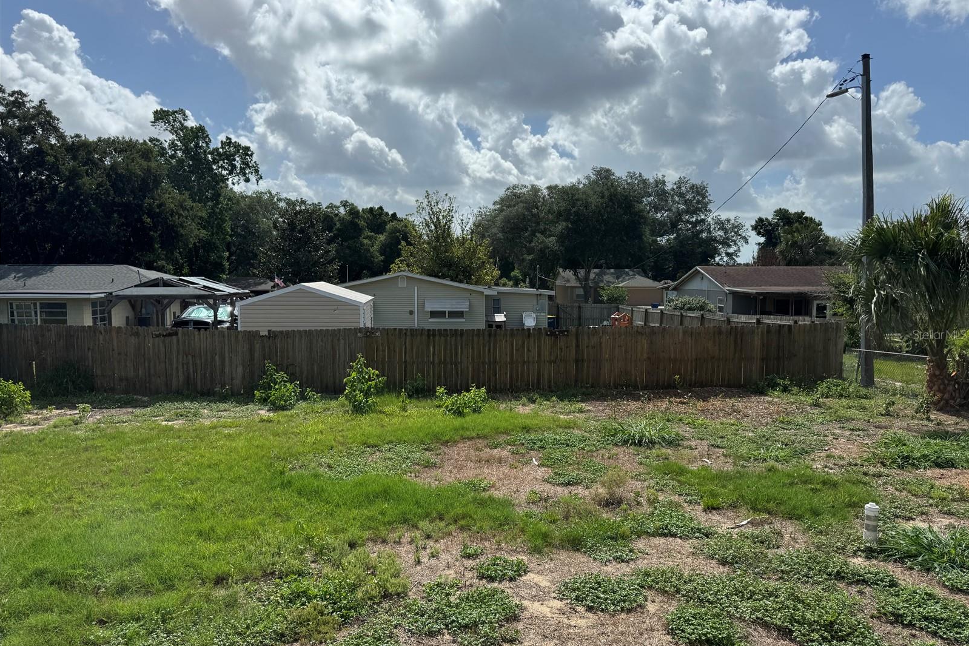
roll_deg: +0.4
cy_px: 334
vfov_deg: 51.3
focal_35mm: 25
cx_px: 484
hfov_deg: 71.5
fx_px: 673
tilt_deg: -5.6
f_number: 1.78
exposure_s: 1/9009
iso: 80
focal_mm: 6.76
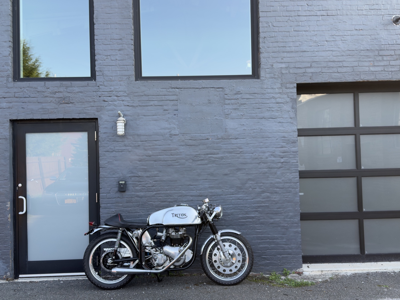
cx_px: 200
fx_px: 416
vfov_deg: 39.7
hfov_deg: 51.4
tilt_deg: +2.5
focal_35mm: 36
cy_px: 150
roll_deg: +1.2
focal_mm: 6.76
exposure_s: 1/331
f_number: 1.78
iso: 80
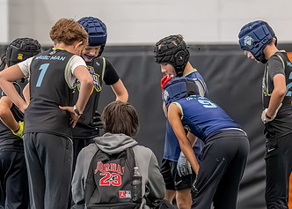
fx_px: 4643
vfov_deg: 2.6
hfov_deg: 3.6
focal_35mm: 560
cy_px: 148
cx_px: 118
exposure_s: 1/1000
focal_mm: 200
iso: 6400
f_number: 2.8
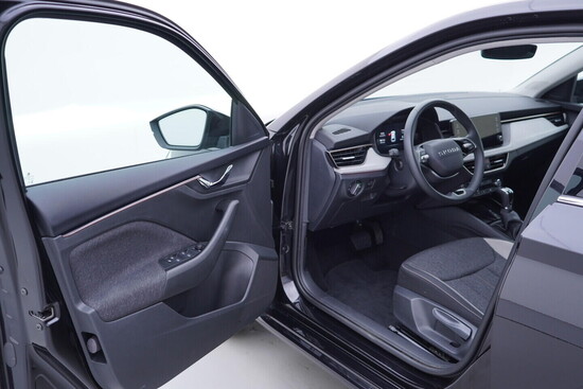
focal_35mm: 36
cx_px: 292
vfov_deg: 36.9
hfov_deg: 53.1
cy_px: 194
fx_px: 583
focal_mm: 24
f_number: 2.8
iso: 125
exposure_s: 1/40
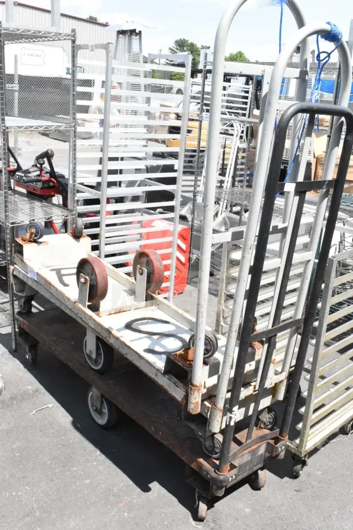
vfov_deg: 53.1
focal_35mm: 36
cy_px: 265
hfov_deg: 36.9
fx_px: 529
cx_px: 176
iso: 6400
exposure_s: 1/1600
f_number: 20
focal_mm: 24
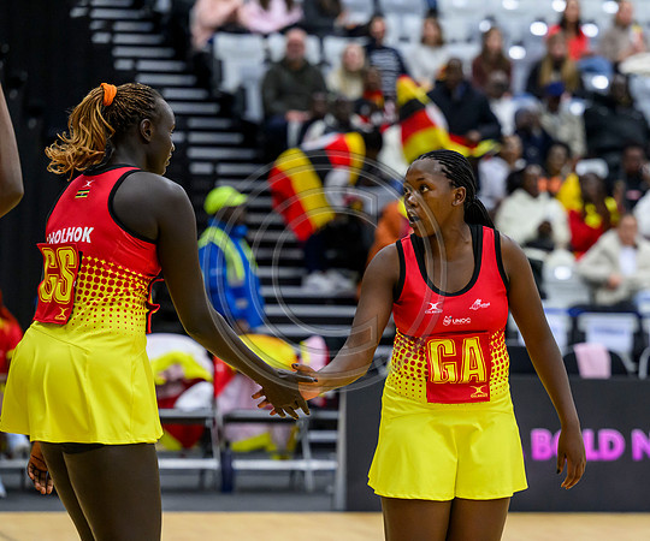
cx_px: 419
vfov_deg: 7.8
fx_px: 3963
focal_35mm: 203
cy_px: 347
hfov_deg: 9.4
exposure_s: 1/1000
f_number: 3.2
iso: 4000
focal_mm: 135
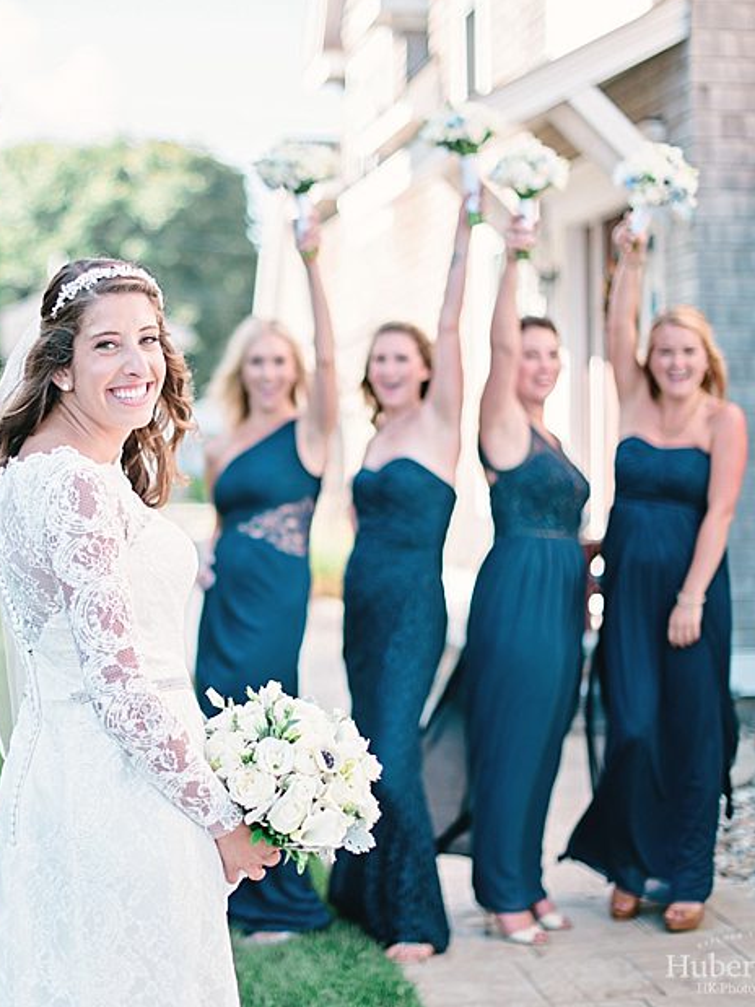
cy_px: 502
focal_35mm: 73
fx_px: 2124
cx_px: 116
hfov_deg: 19.9
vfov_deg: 26.7
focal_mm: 50
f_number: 1.8
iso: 200
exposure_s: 1/3200
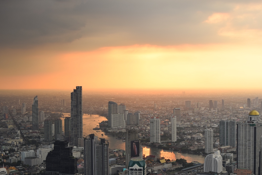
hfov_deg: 33.6
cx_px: 142
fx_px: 434
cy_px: 96
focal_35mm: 60
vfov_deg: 22.8
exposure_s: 1/250
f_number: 3.5
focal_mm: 35
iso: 100
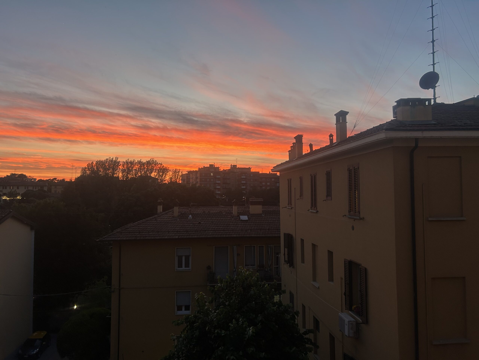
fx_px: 360
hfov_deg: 67.3
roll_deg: +0.5
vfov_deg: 53.1
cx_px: 240
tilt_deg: +2.9
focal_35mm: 26
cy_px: 180
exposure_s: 1/121
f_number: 1.5
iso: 80
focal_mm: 5.7
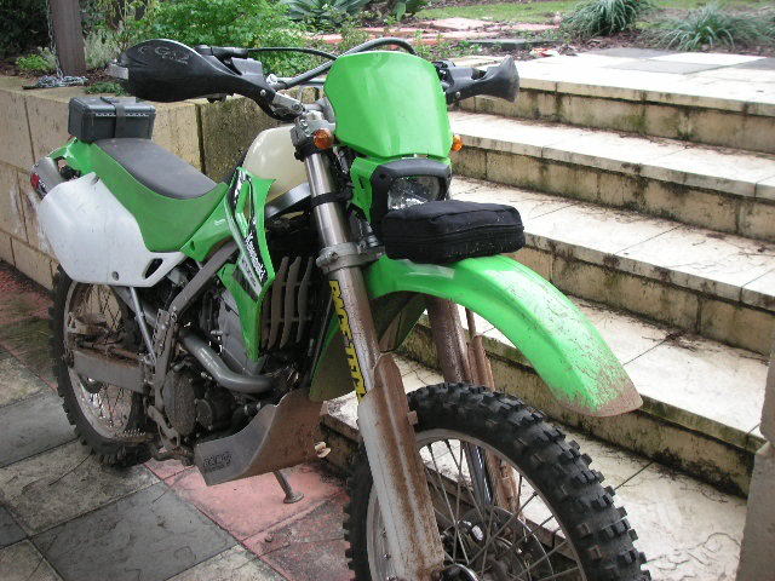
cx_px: 388
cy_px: 290
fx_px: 851
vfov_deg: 37.7
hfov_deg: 49.0
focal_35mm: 38
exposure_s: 1/60
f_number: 3.3
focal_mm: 6.3
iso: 50
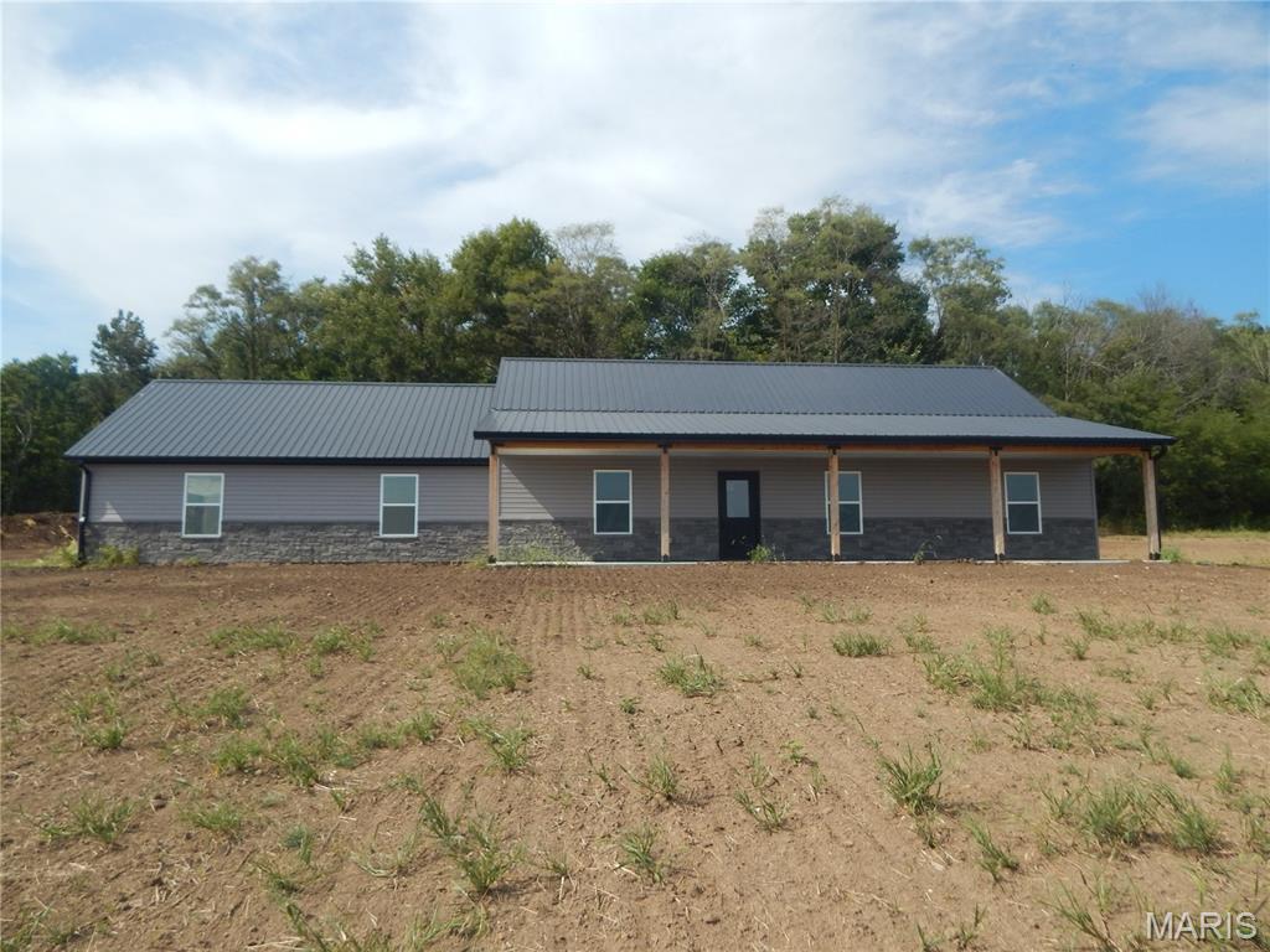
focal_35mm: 22
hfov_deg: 76.4
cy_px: 476
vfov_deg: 61.1
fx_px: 807
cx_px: 635
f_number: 6
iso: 125
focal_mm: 4
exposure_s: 1/640
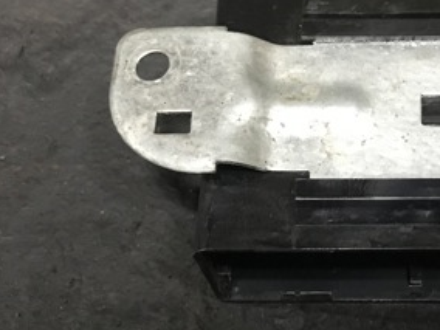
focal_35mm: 63
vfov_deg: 23.3
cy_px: 196
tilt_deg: -67.2
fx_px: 801
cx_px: 366
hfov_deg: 29.8
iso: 100
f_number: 1.8
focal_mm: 3.99
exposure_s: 1/7
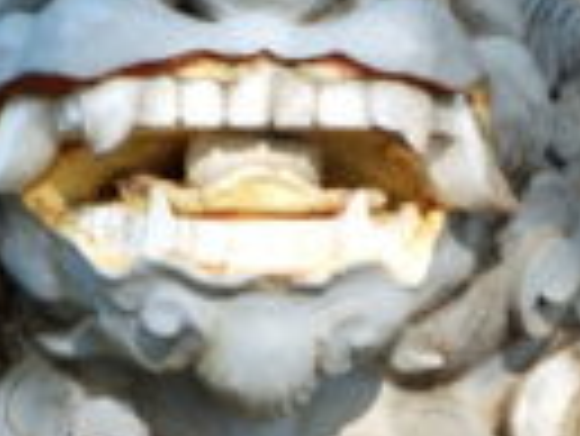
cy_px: 452
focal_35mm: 269
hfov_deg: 7.4
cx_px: 211
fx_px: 4511
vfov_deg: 5.5
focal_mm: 48
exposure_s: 1/15
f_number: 11
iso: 100
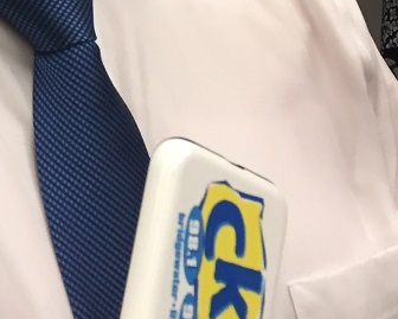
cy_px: -168
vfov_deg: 13.2
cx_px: -222
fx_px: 1296
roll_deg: +2.6
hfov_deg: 15.8
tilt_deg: -14.0
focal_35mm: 110
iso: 50
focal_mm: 4.15
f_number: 2.2
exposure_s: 1/30
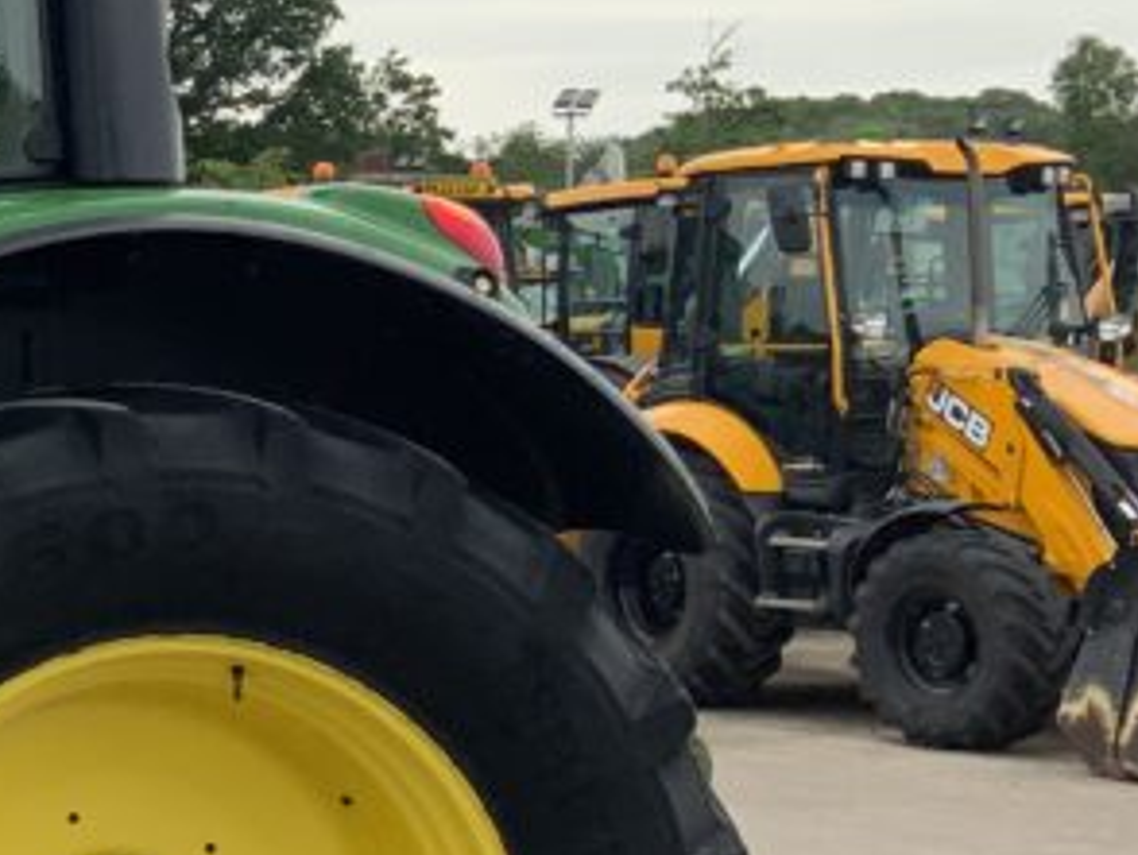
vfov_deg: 14.7
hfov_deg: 17.2
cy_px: 472
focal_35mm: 101
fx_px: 3323
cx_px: -646
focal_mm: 3
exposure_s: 1/1490
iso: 16
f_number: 1.8
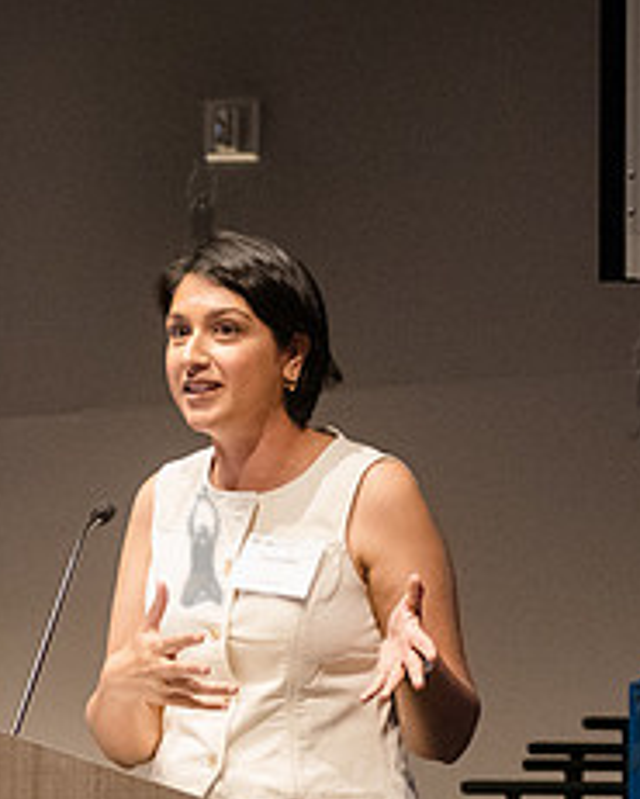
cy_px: 545
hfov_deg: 6.5
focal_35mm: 237
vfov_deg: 8.1
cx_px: 201
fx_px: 5608
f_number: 4.5
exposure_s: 1/250
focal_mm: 80
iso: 6400
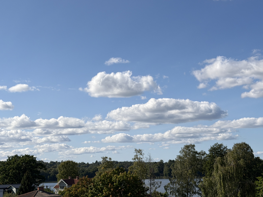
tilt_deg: +6.4
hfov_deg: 28.2
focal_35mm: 69
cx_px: 128
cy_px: 110
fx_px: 524
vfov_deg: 21.3
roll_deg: +1.8
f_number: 1.78
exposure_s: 1/8772
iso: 64
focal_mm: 6.76
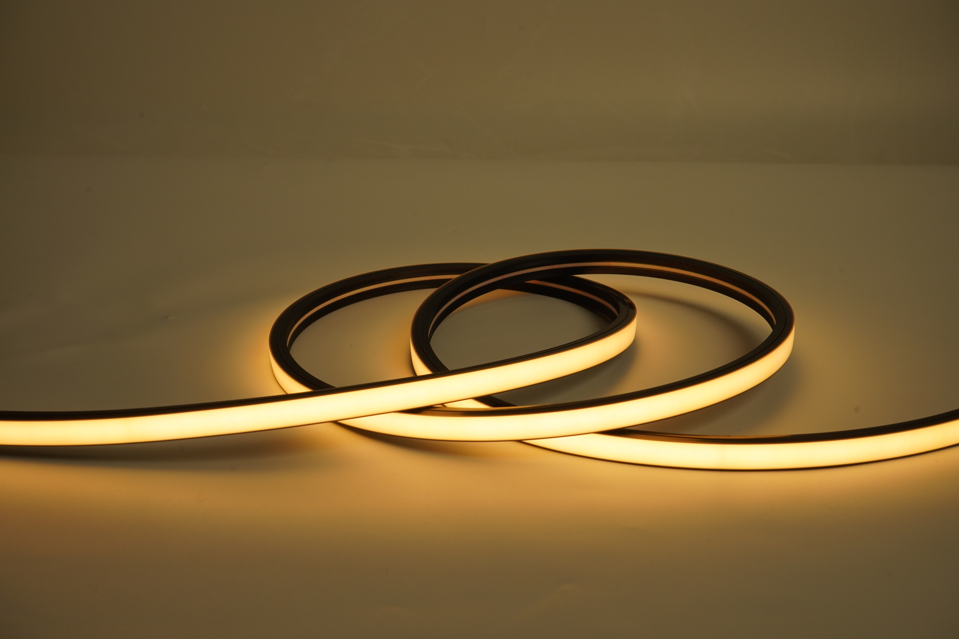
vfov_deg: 28.1
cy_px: 320
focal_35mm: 48
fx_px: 1279
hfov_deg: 41.1
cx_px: 480
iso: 400
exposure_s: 1/50
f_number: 13
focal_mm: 48
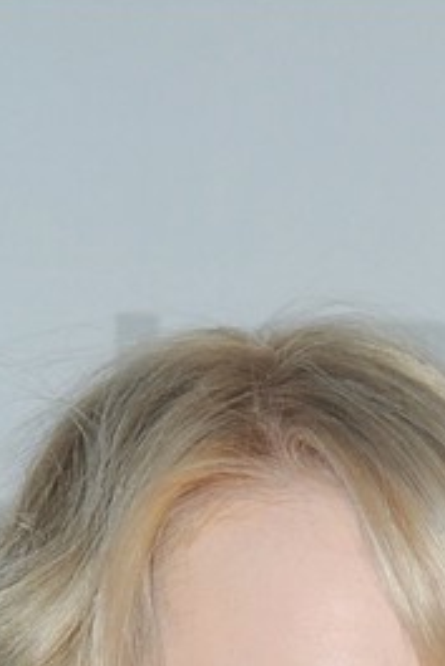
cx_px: 676
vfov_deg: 8.6
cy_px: 1520
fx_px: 4092
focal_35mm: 221
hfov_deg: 6.1
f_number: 5.6
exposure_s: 1/80
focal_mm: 48
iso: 400
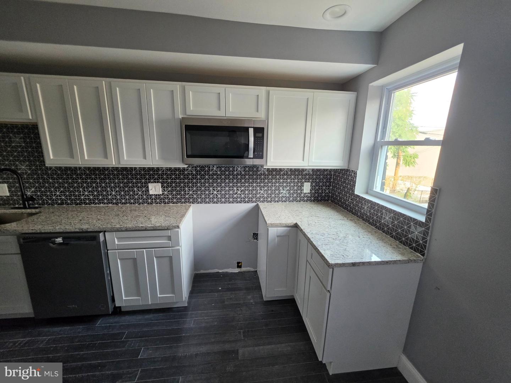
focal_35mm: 13
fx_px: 192
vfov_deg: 89.9
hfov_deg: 106.2
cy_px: 192
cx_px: 256
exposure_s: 1/120
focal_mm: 2.2
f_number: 1.9
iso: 250
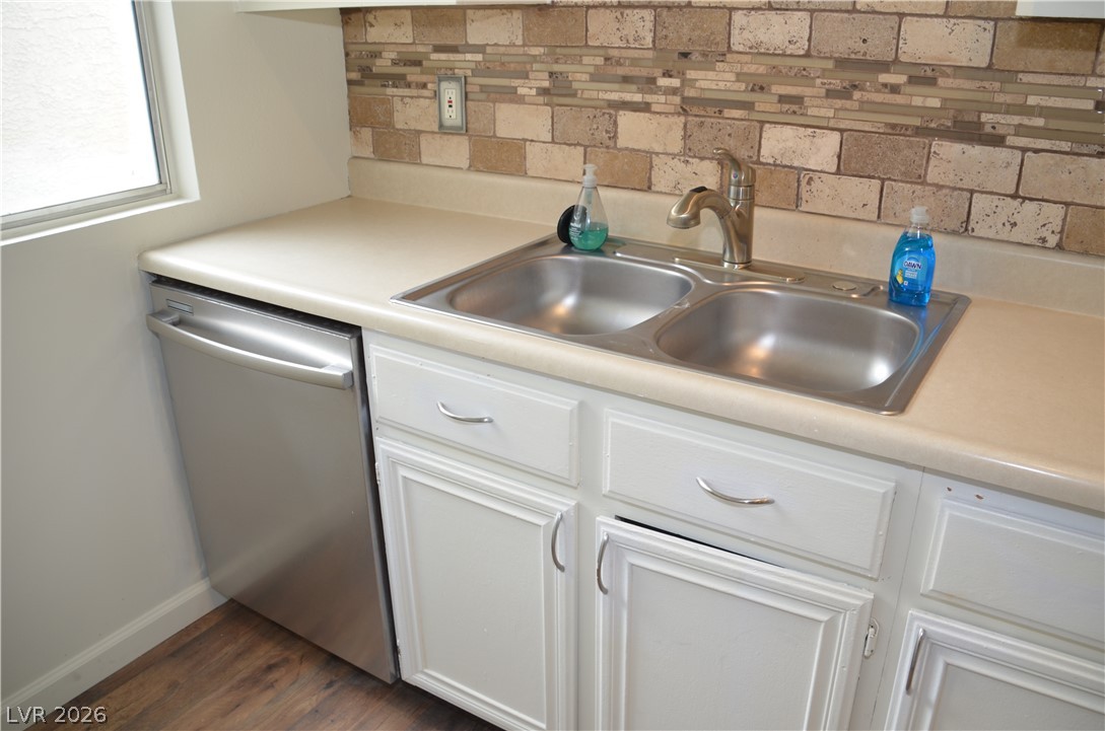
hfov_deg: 62.0
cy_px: 366
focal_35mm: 30
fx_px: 919
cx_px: 552
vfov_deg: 43.4
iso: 280
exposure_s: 1/125
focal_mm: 20
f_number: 5.6
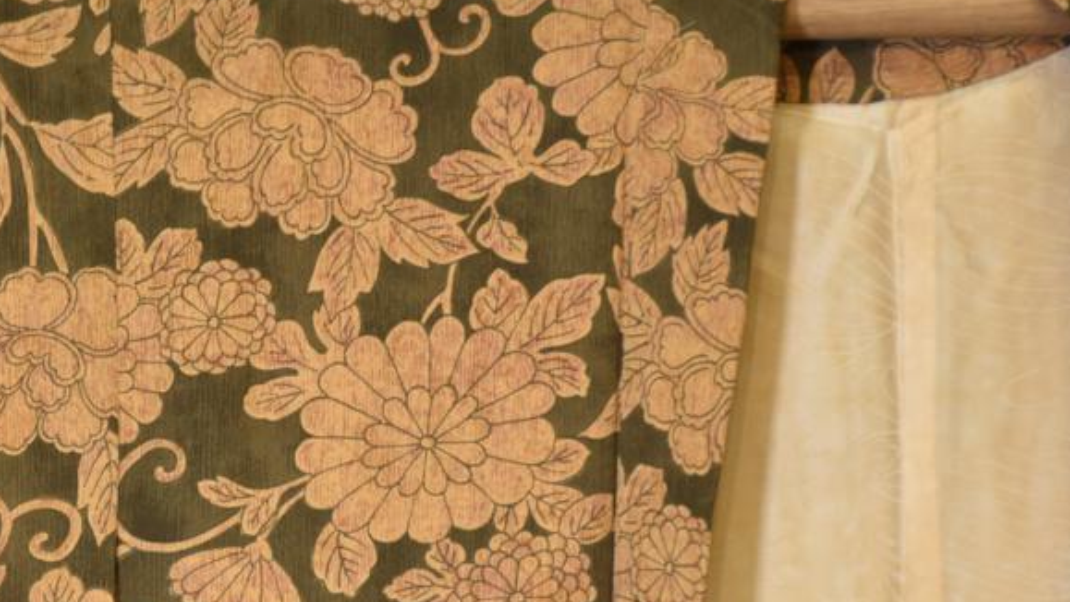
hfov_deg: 8.6
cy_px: 490
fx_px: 7094
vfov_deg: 4.9
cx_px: 103
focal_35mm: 250
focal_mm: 85
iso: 400
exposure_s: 1/30
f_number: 5.3
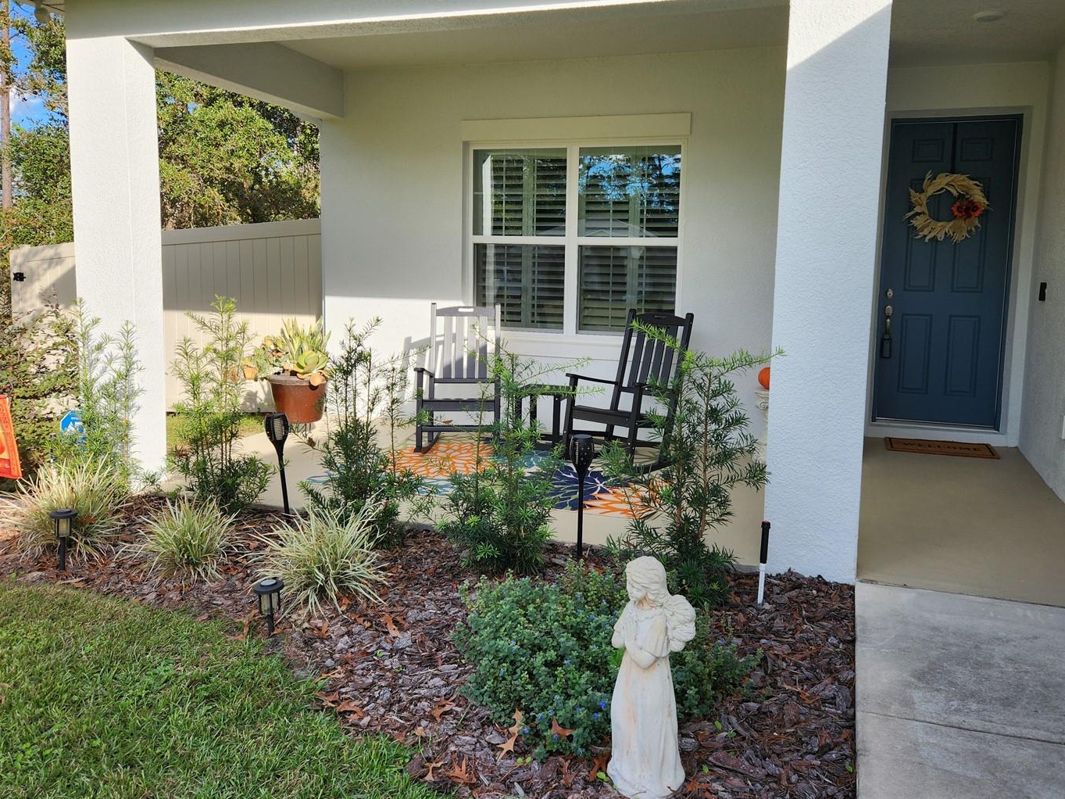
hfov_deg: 65.2
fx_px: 831
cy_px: 357
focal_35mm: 27
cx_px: 584
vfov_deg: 51.3
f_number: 1.8
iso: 20
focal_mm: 5.4
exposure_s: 1/769
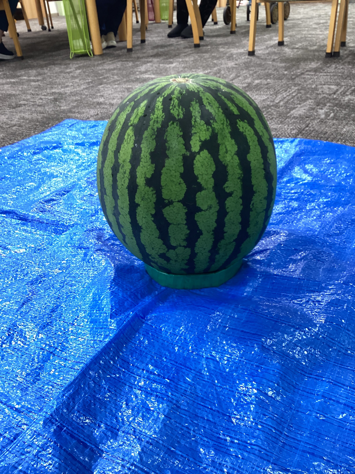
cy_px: 237
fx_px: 424
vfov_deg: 58.4
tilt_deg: -30.6
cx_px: 178
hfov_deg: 45.4
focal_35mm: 31
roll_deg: +4.6
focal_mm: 3.3
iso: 250
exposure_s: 1/33
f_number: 2.4
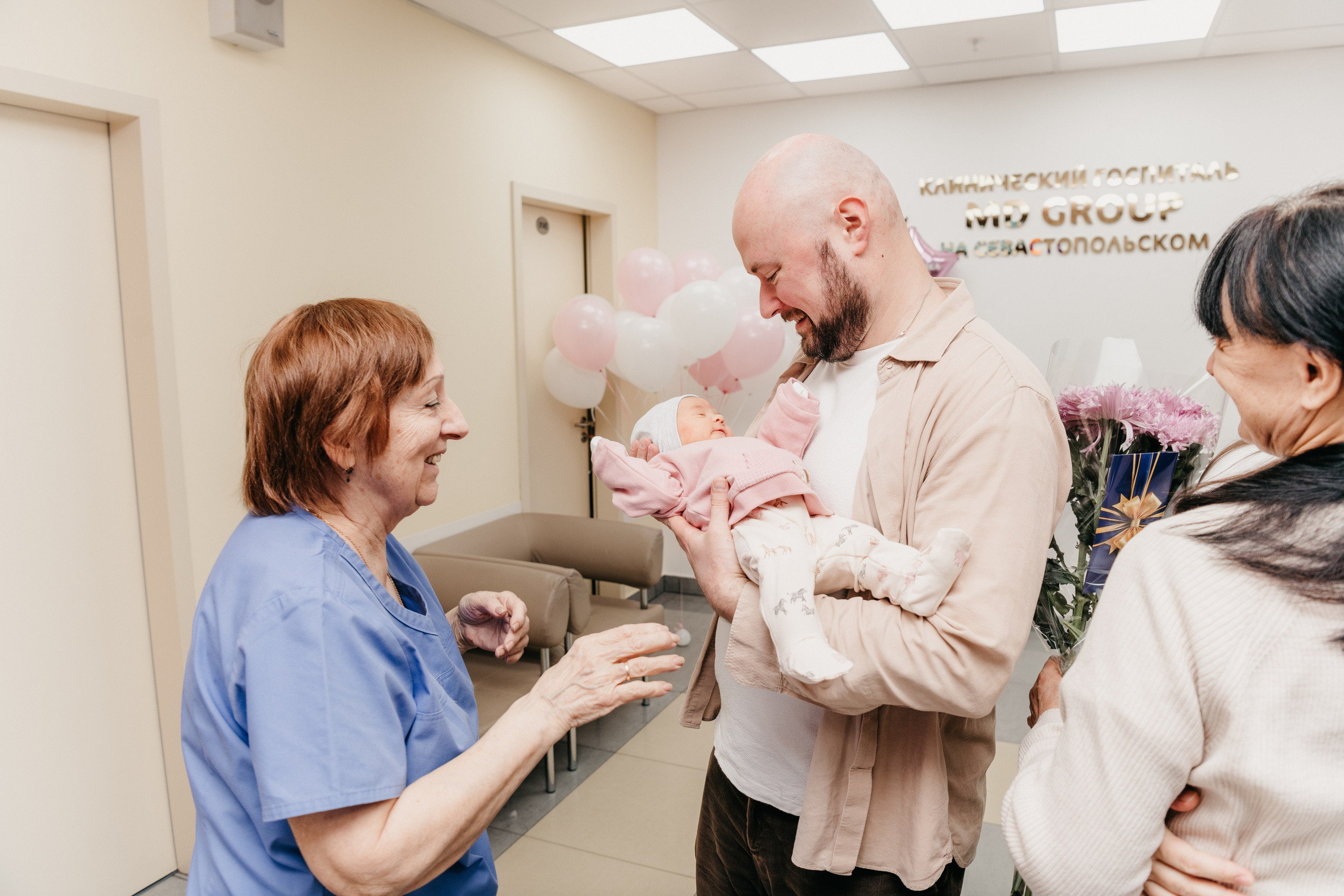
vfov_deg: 53.1
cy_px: 448
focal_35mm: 24
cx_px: 672
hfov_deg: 73.7
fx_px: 896
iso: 200
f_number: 4.5
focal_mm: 24
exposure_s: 1/160
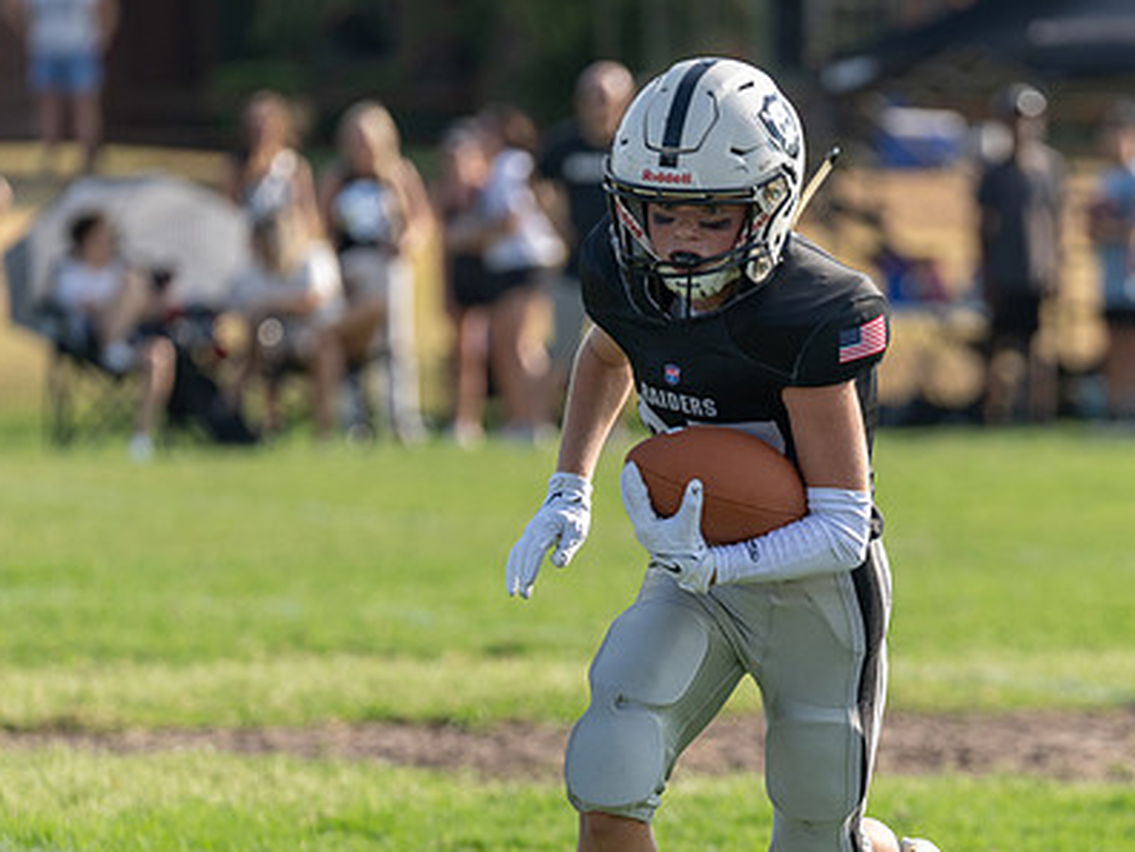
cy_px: 612
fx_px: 12525
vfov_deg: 3.9
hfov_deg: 5.2
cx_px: 737
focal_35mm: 382
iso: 100
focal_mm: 197
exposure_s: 1/1600
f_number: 3.5
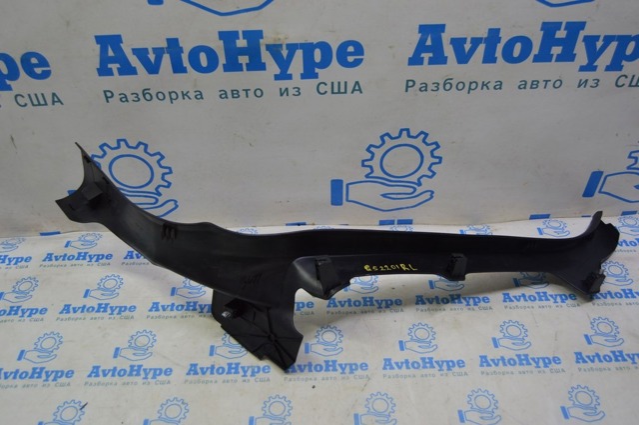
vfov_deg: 39.9
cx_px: 320
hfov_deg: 57.3
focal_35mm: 33
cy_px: 212
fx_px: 585
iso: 400
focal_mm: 22
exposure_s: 1/80
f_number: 4.5
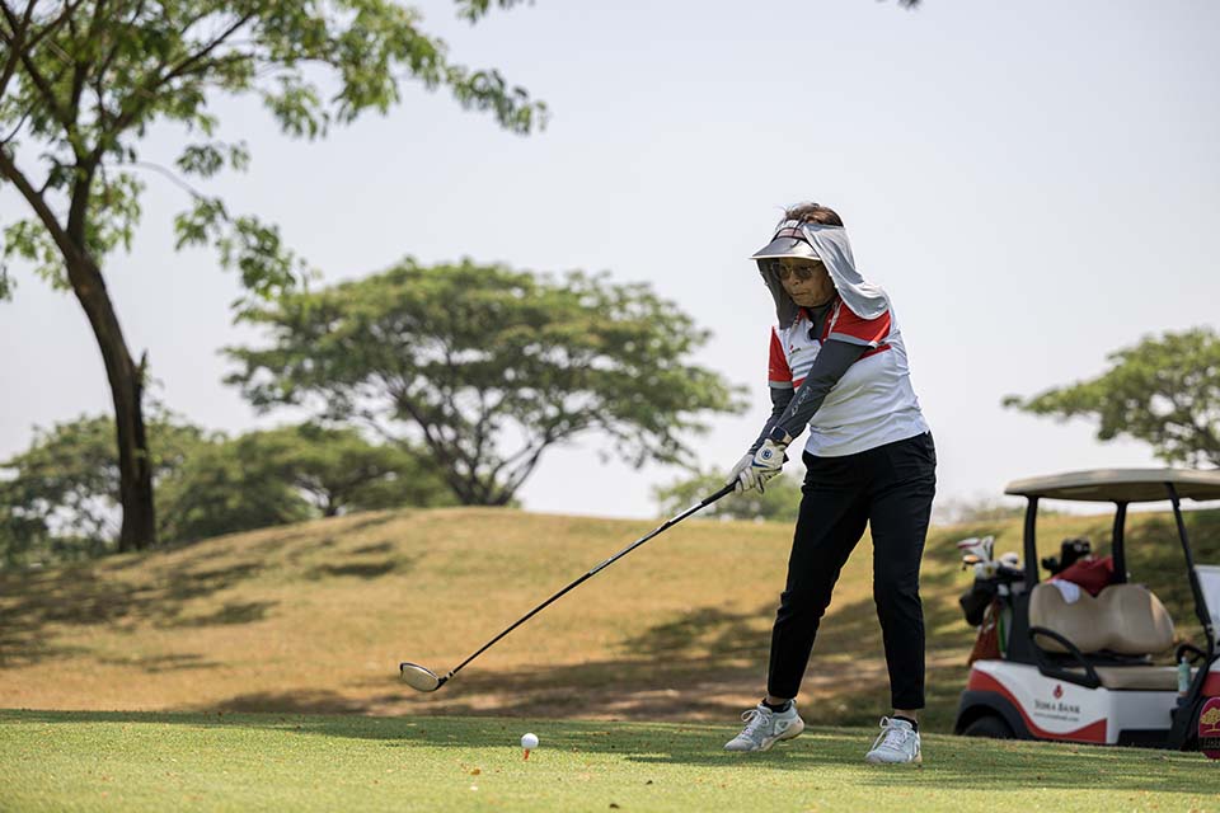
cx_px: 610
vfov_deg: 15.0
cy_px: 406
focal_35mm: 91
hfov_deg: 22.4
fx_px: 3084
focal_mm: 91
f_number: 3.2
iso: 360
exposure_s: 1/3200
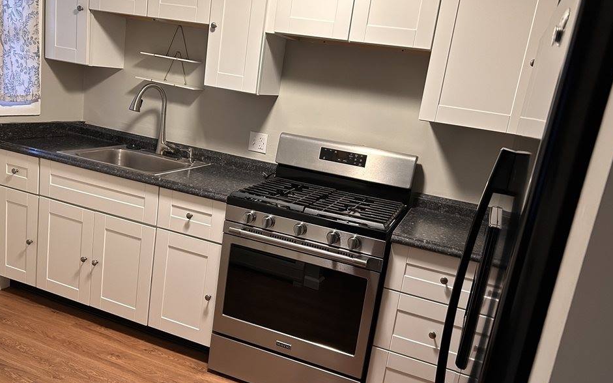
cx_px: 298
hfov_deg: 62.9
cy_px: 193
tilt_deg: -14.0
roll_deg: -8.3
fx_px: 501
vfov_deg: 41.8
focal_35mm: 30
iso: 200
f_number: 1.5
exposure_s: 1/60
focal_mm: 5.7
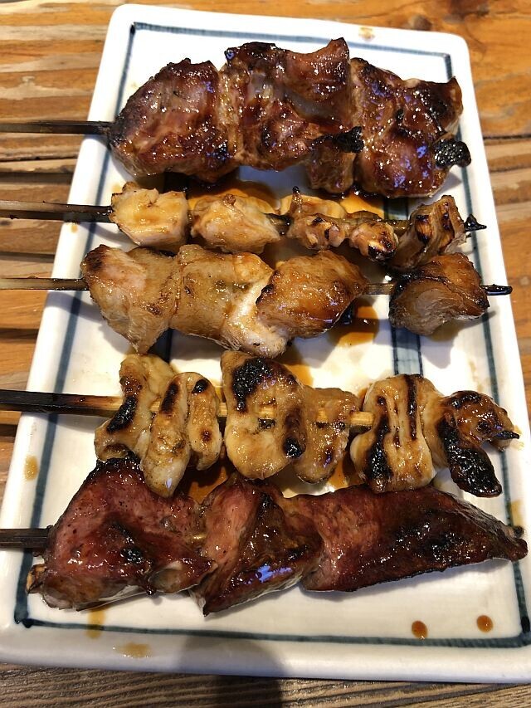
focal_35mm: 28
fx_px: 573
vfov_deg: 63.4
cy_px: 354
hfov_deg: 49.8
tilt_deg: -63.4
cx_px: 266
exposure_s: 1/17
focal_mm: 4
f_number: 1.8
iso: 50
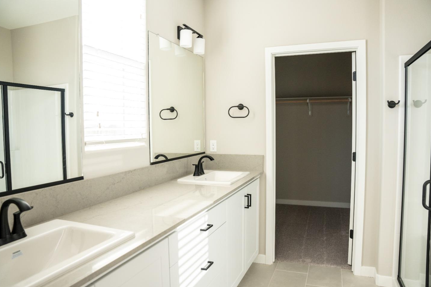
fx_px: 299
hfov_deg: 71.5
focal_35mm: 25
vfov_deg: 51.3
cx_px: 221
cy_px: 144
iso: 640
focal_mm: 24
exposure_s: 1/125
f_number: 4.5
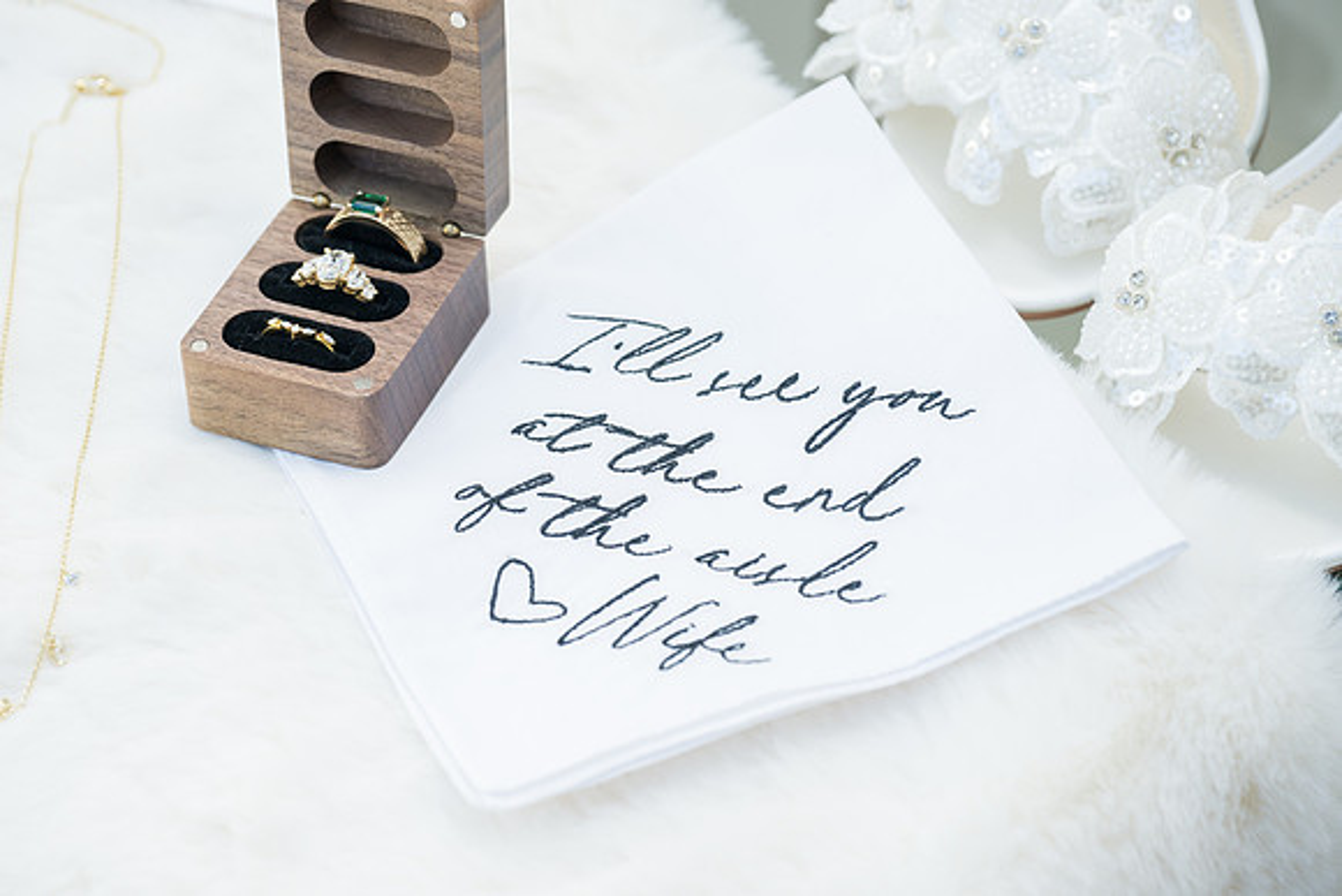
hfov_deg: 20.7
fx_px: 3676
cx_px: 677
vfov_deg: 13.9
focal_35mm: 99
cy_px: 451
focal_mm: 97
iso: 400
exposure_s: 1/200
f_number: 5.6
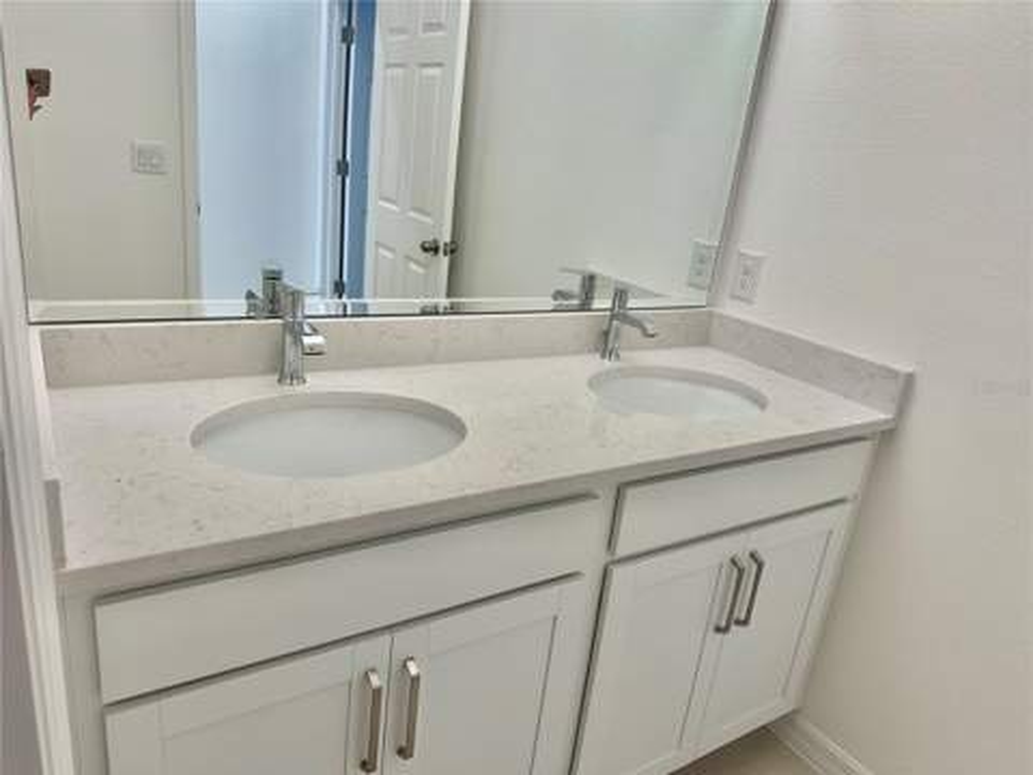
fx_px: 716
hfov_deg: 71.6
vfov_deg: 56.8
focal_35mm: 24
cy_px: 388
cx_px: 516
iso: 80
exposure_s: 1/120
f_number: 1.78
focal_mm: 6.86
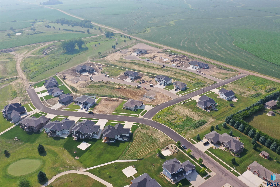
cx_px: 140
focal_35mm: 28
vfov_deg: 46.4
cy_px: 94
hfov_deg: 65.5
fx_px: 218
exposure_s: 1/15
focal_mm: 10.26
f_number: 8
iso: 100
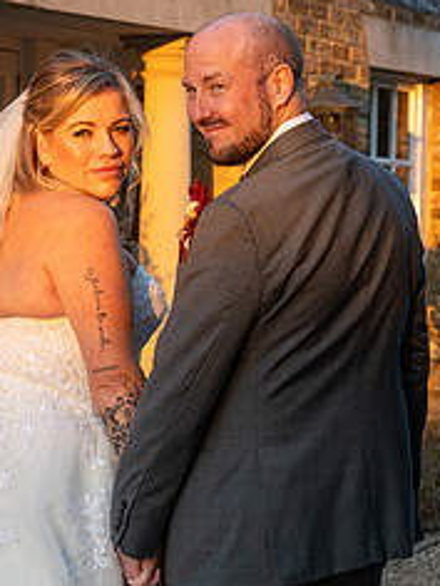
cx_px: 5
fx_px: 2237
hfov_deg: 11.1
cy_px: 233
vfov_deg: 14.9
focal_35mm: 132
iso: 500
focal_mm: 56
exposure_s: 1/250
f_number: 5.6
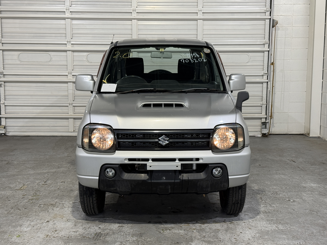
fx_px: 453
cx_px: 164
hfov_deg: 39.7
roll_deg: -0.2
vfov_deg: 30.3
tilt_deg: -6.7
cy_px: 122
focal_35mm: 48
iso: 80
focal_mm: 6.76
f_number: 1.78
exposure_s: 1/60
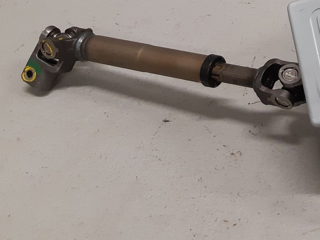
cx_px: 382
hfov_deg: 26.6
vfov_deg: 21.7
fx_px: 601
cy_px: -3
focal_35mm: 65
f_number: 1.7
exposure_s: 1/50
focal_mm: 3.93
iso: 125
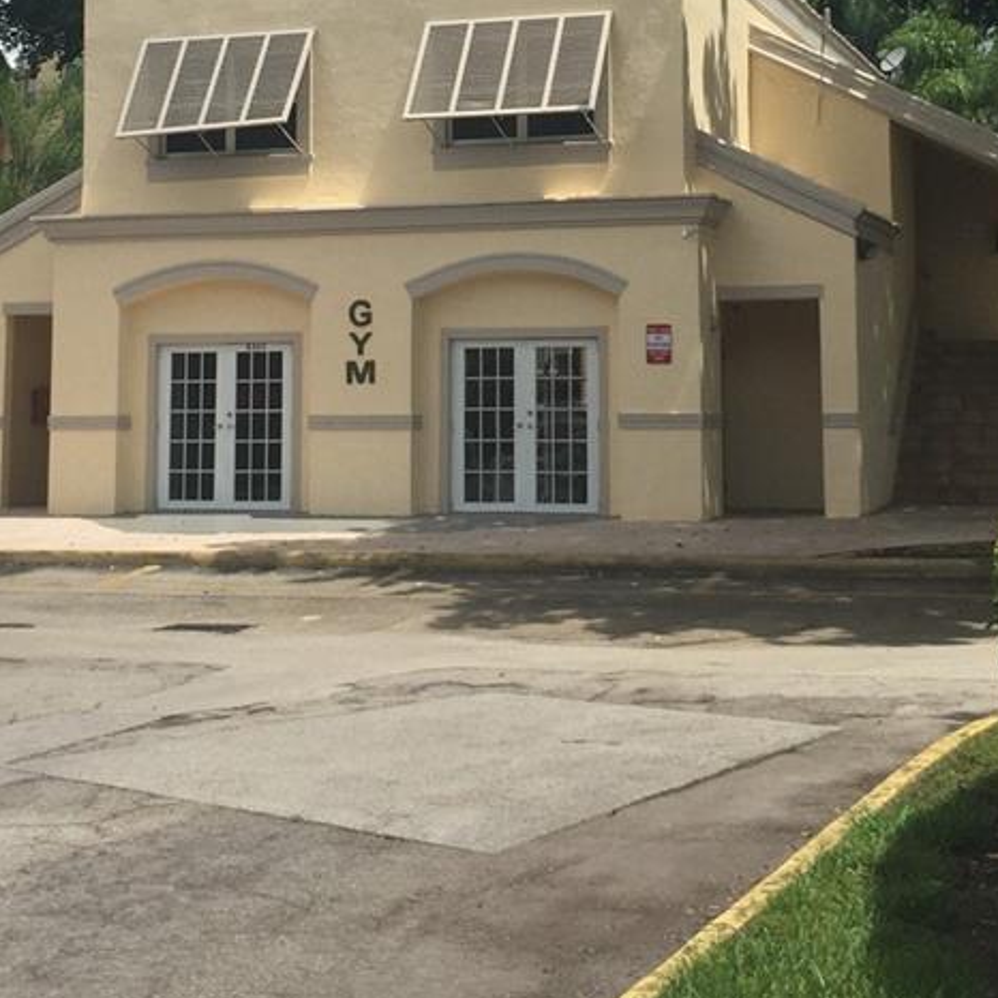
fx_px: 2153
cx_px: 514
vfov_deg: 25.4
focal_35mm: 66
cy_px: 137
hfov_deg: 26.1
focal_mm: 4.15
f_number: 2.2
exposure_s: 1/2825
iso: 32
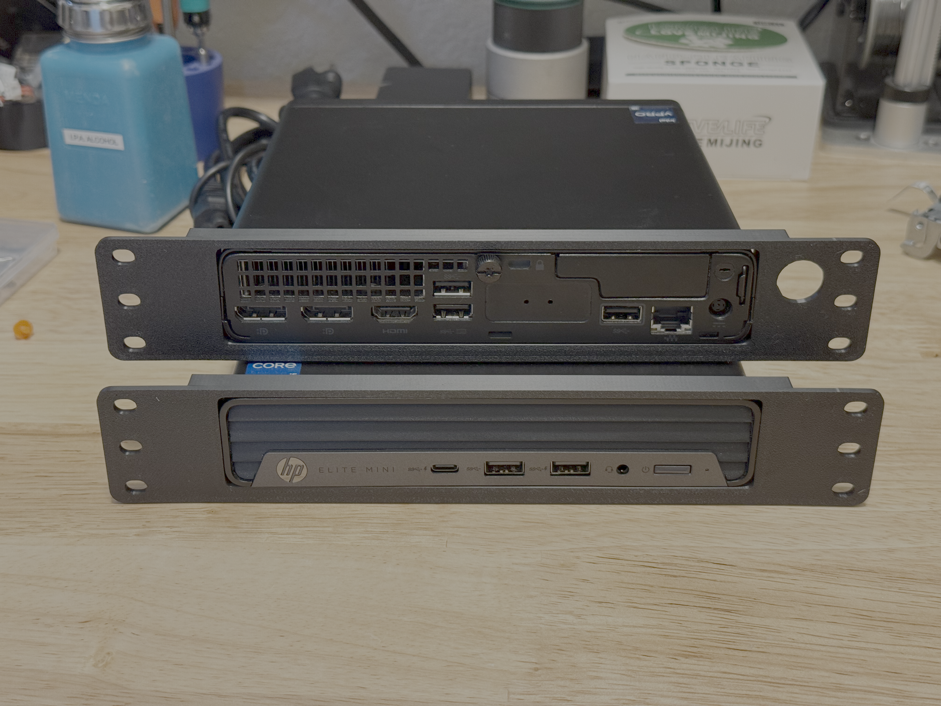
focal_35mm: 48
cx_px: 470
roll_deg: -0.6
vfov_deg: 30.3
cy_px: 353
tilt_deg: -28.7
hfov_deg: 39.7
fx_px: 1305
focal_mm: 6.76
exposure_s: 1/40
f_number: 1.78
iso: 200
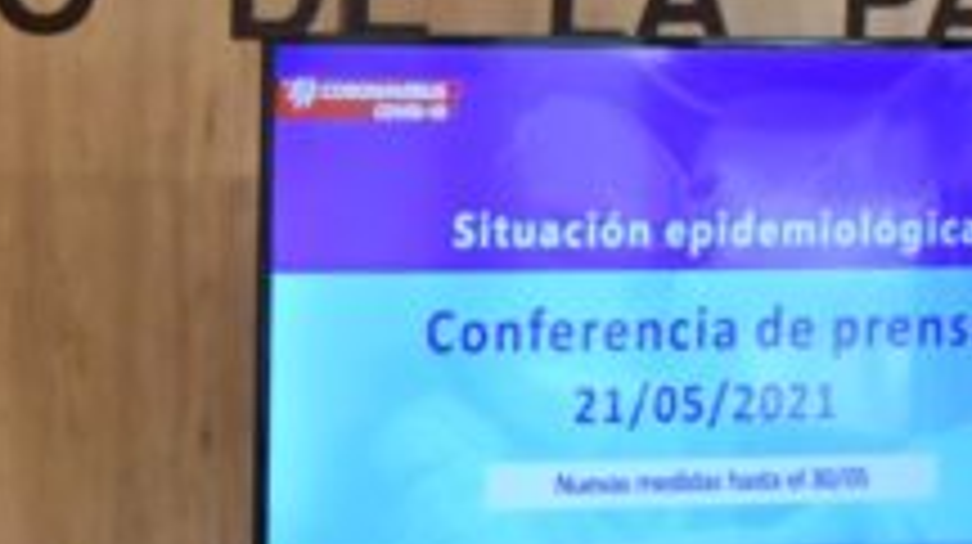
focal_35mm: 190
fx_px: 4892
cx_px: -171
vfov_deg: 6.3
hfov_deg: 11.1
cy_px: 827
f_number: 8
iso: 6400
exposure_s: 1/200
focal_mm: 34
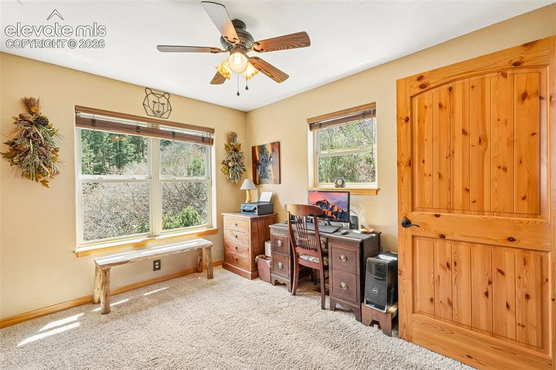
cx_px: 278
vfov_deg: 75.1
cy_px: 185
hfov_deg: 98.2
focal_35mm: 16
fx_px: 241
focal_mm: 10.4
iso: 800
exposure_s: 1/10
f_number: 8
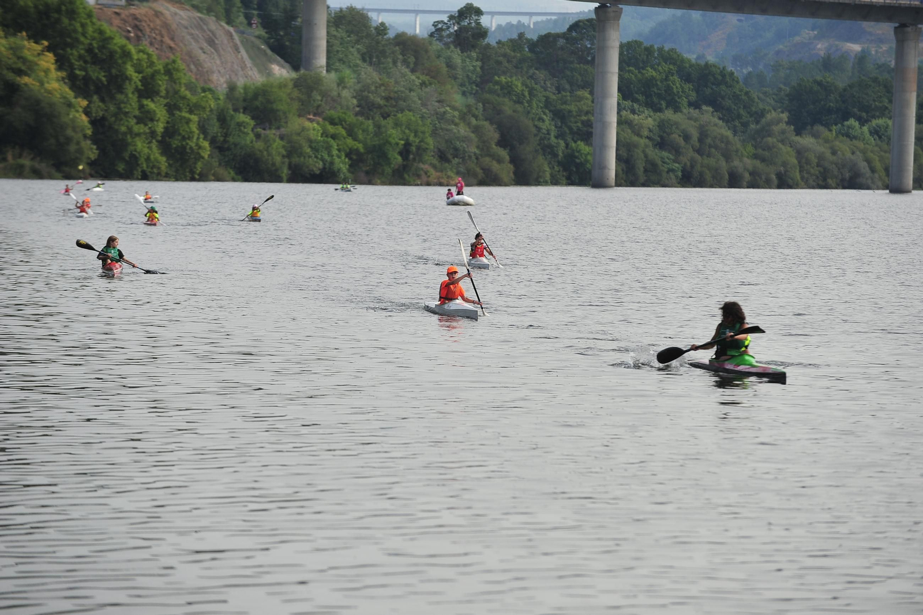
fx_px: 5125
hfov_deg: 10.3
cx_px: 462
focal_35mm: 200
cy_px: 308
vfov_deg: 6.9
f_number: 5.6
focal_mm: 200
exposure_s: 1/1250
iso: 400
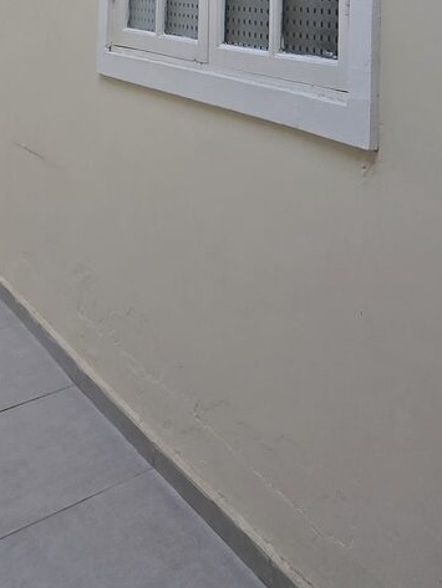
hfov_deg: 30.9
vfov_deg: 34.4
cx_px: 423
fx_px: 749
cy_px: -118
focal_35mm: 44
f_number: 1.9
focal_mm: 2.2
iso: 125
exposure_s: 1/2000
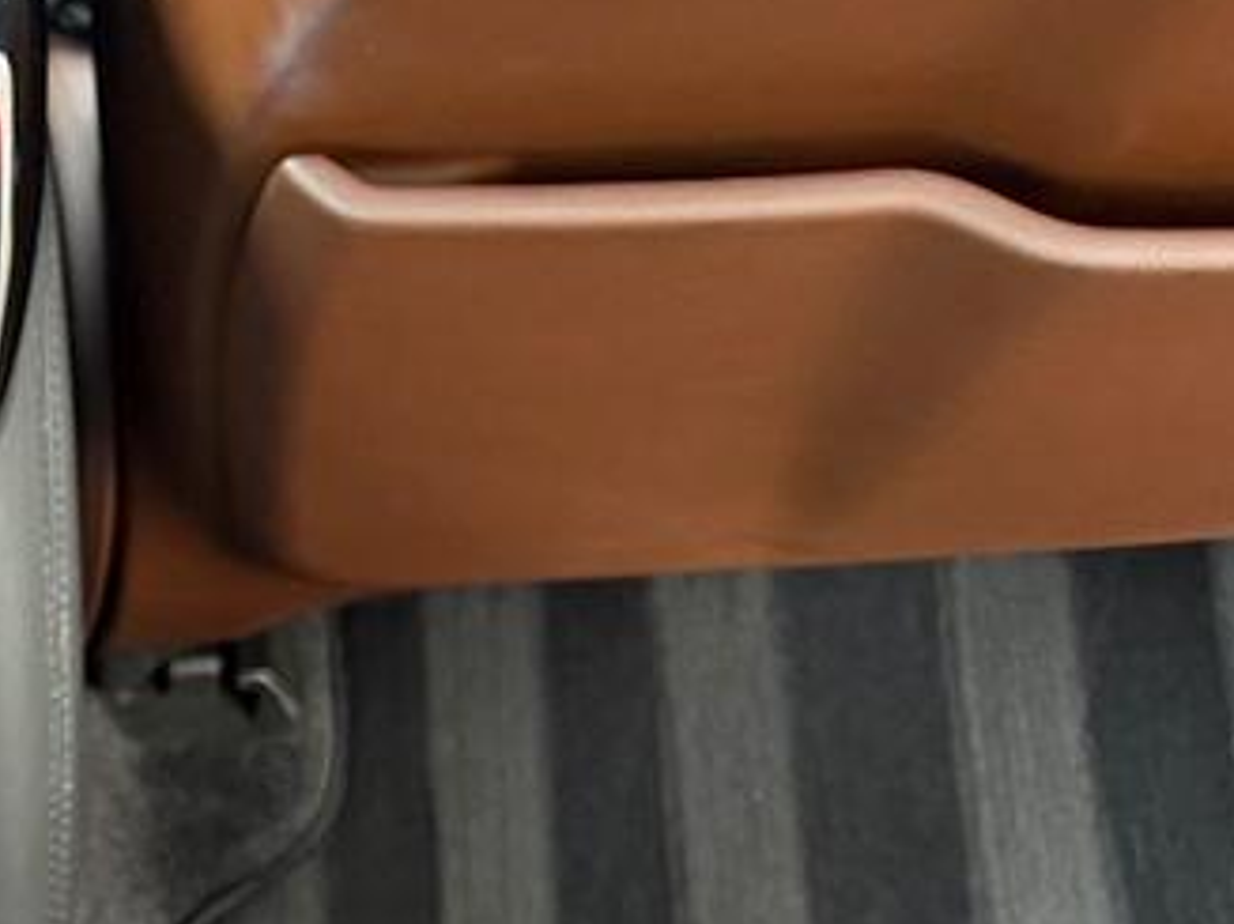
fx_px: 3350
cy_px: 1724
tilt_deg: -66.3
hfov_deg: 18.1
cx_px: -736
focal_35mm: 94
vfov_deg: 13.8
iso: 250
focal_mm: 6.76
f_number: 1.78
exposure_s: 1/60
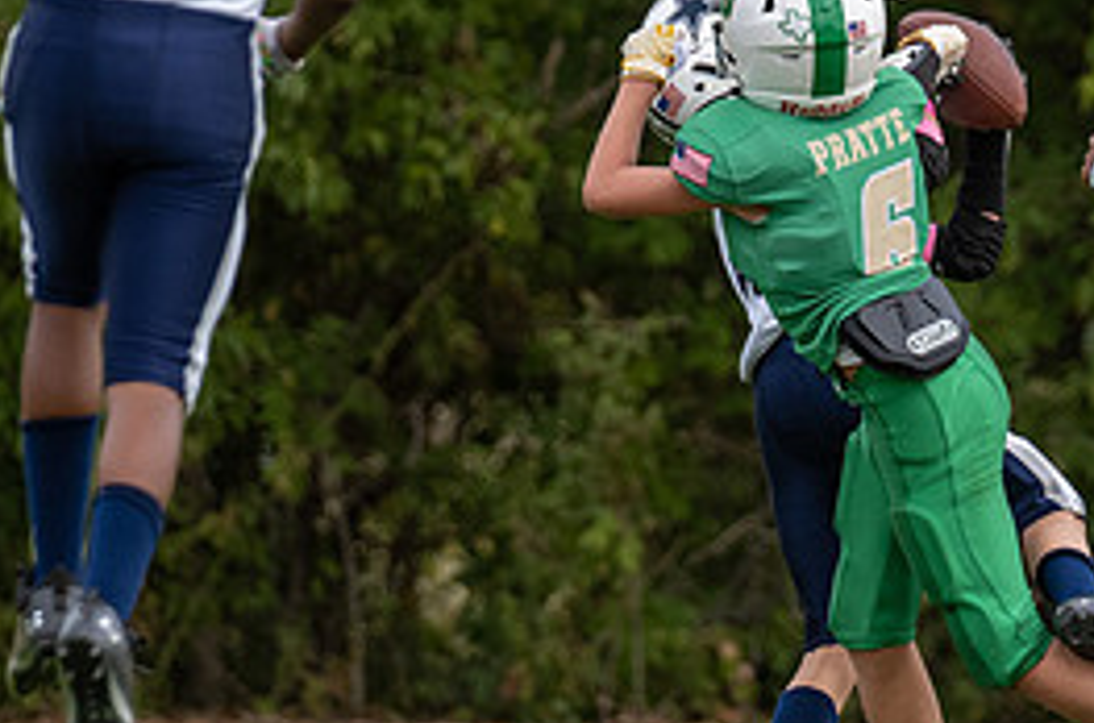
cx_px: 649
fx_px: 26829
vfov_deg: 1.5
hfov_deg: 2.3
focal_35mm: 885
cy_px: 55
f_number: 3.5
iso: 200
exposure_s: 1/1250
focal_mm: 200
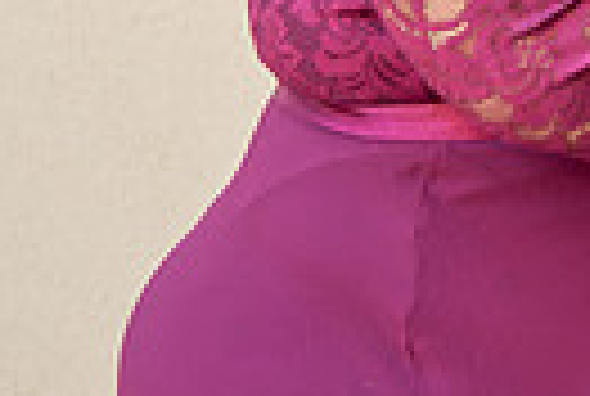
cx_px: 1180
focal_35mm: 121
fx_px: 1988
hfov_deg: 14.2
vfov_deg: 10.9
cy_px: -218
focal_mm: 27.4
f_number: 3.2
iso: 125
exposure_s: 1/80
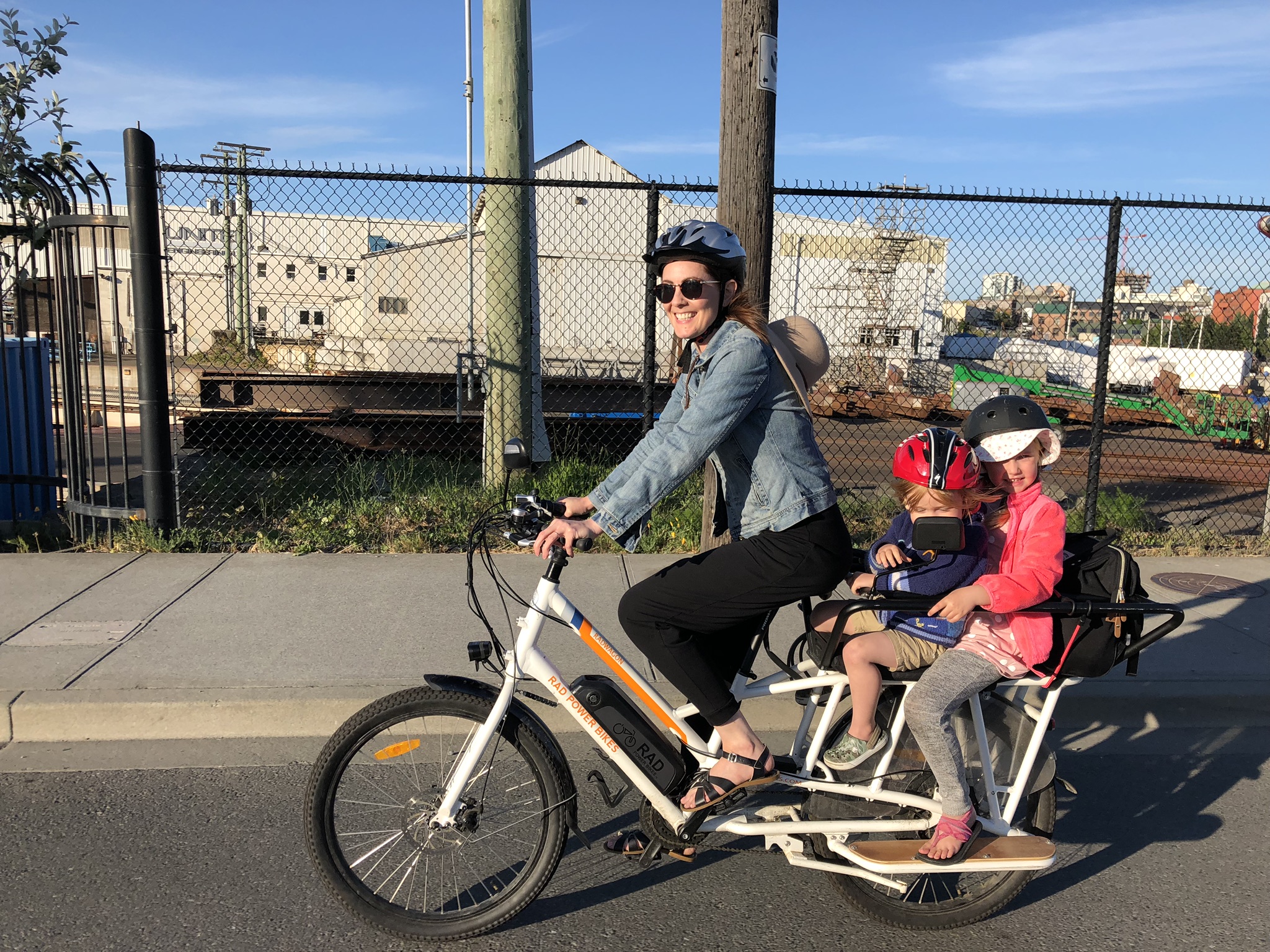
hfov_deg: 63.4
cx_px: 635
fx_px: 1027
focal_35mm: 28
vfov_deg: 49.7
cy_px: 476
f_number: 1.8
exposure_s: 1/1600
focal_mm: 3.99
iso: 20
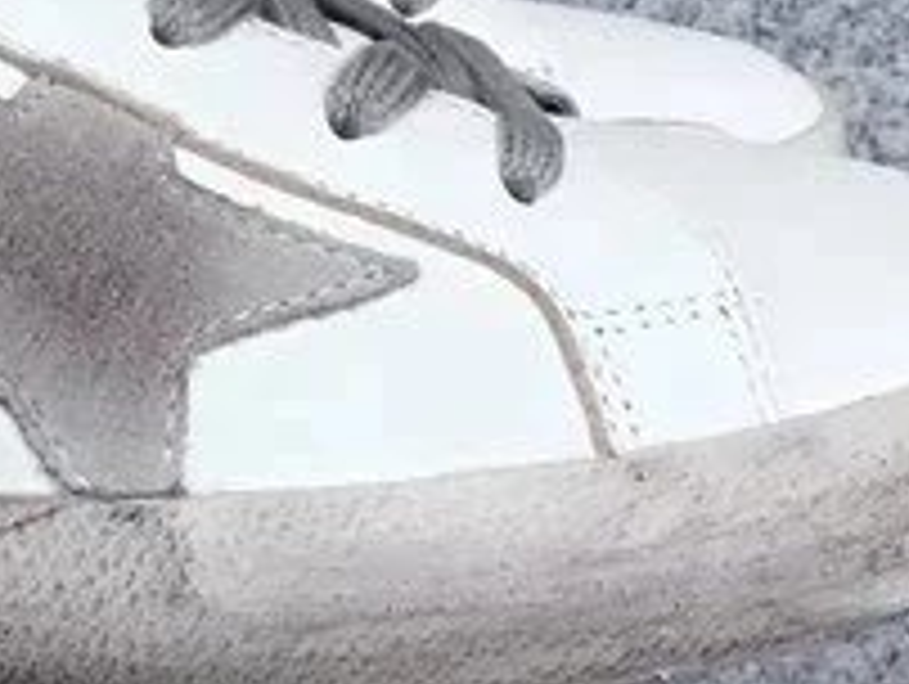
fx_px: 3628
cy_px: 551
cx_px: -256
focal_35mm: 138
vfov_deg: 10.7
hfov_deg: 13.8
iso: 25
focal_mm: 3.3
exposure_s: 1/450
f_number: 2.4
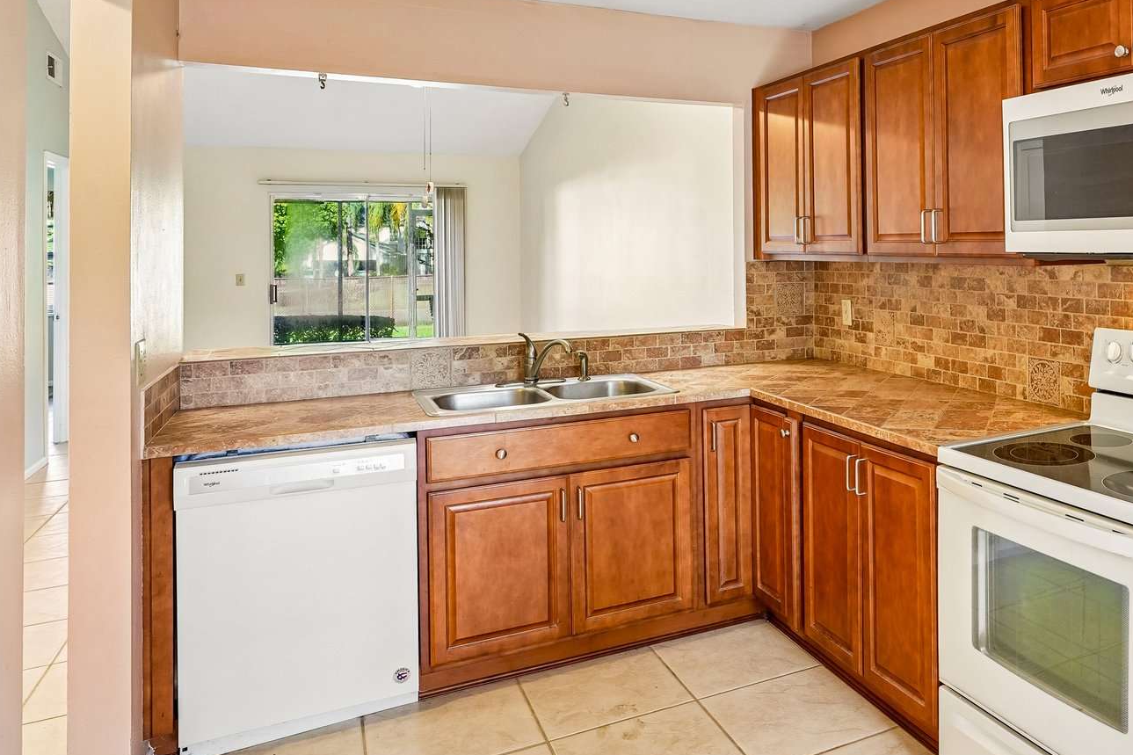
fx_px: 850
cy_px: 243
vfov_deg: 47.0
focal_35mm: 27
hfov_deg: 63.5
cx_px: 847
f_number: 9
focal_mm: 17
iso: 400
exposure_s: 1/5
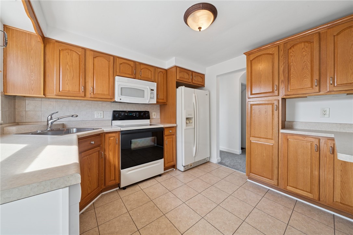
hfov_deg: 112.6
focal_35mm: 12
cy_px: 118
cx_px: 176
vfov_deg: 89.9
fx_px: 118
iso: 50
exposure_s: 1/1.25
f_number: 11
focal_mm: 12
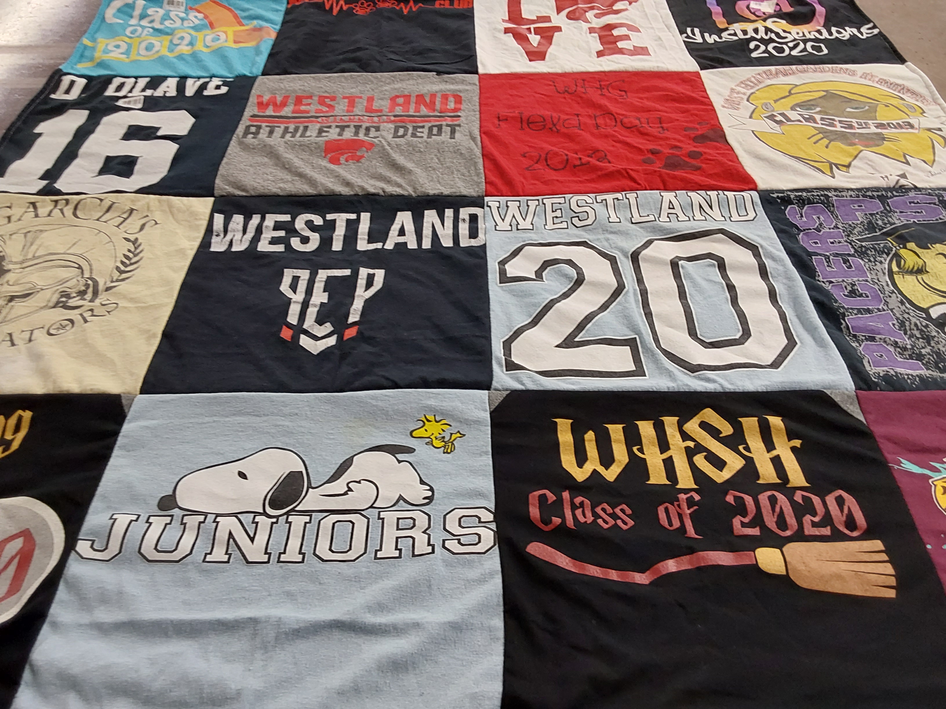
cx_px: 473
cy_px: 354
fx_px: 765
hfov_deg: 63.4
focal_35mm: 28
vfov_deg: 49.7
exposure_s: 1/50
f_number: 1.9
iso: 100
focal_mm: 2.91
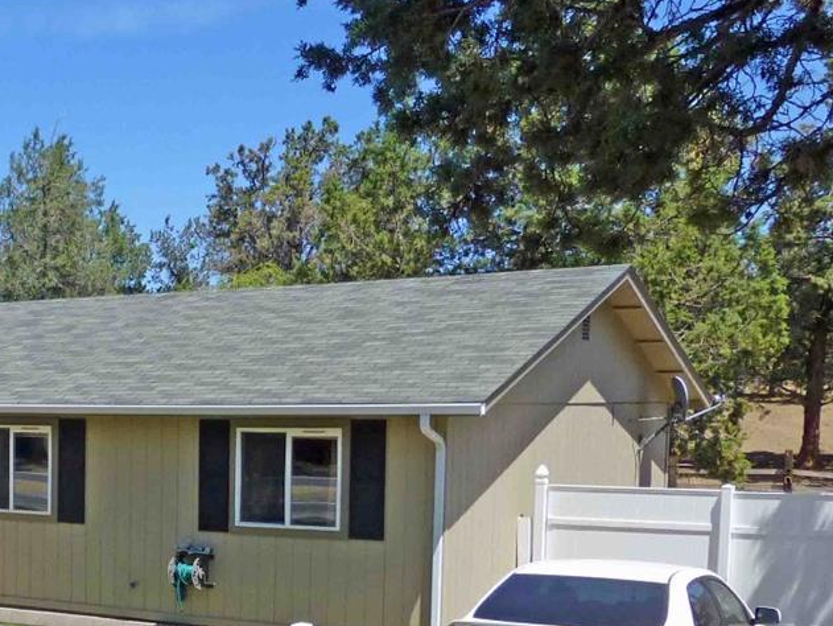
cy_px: 547
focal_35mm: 57
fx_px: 1372
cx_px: -13
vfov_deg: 25.0
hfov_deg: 31.1
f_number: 4
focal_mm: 4.3
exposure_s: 1/800
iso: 100
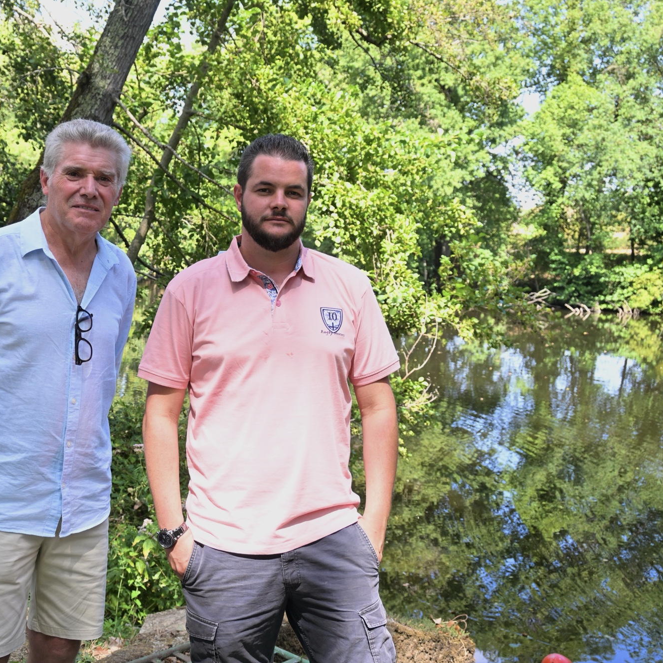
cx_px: 192
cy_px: 331
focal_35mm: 46
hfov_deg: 36.2
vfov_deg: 36.8
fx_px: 997
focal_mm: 24
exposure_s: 1/250
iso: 250
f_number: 4.2
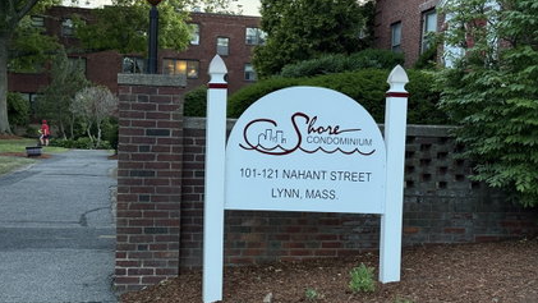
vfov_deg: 22.6
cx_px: 268
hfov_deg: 39.2
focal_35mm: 53
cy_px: 161
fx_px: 756
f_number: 1.78
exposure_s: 1/85
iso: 125
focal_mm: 6.76
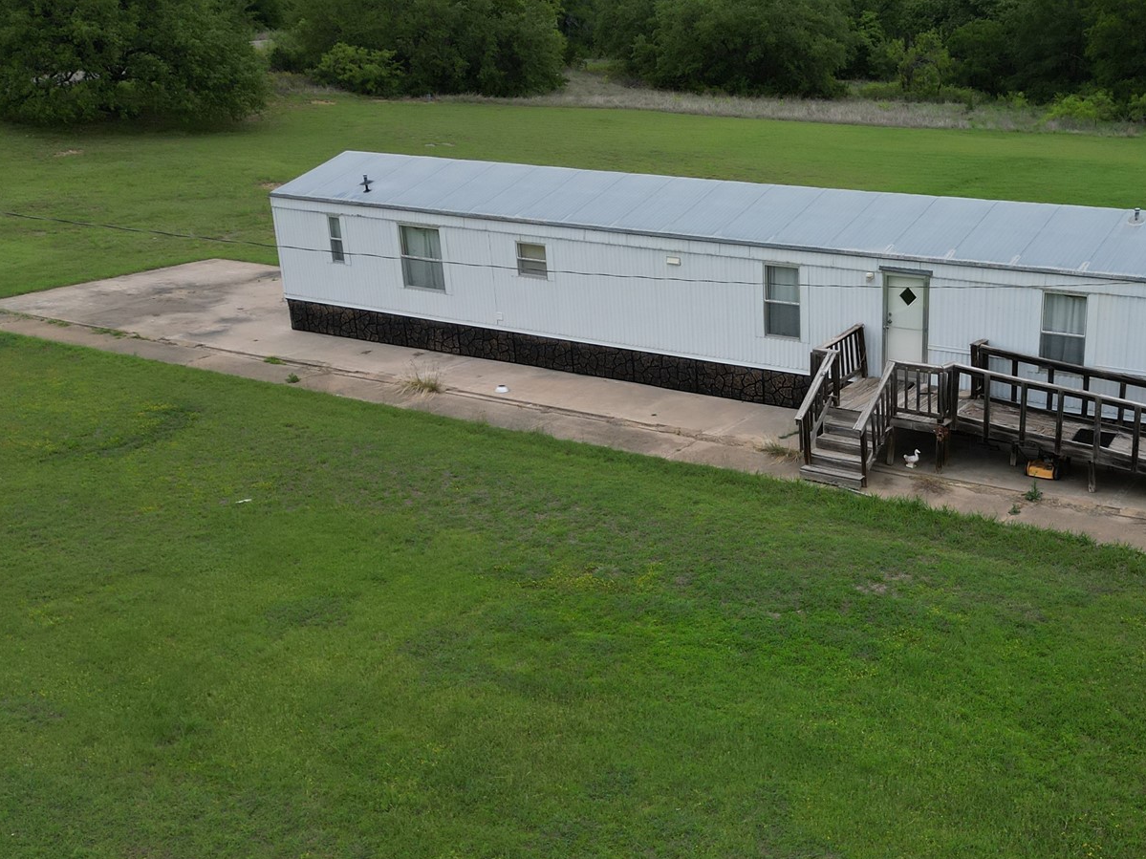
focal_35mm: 41
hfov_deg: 44.6
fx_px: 1357
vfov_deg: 35.1
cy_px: 473
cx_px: 822
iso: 140
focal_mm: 6.72
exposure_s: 1/2000
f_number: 1.7
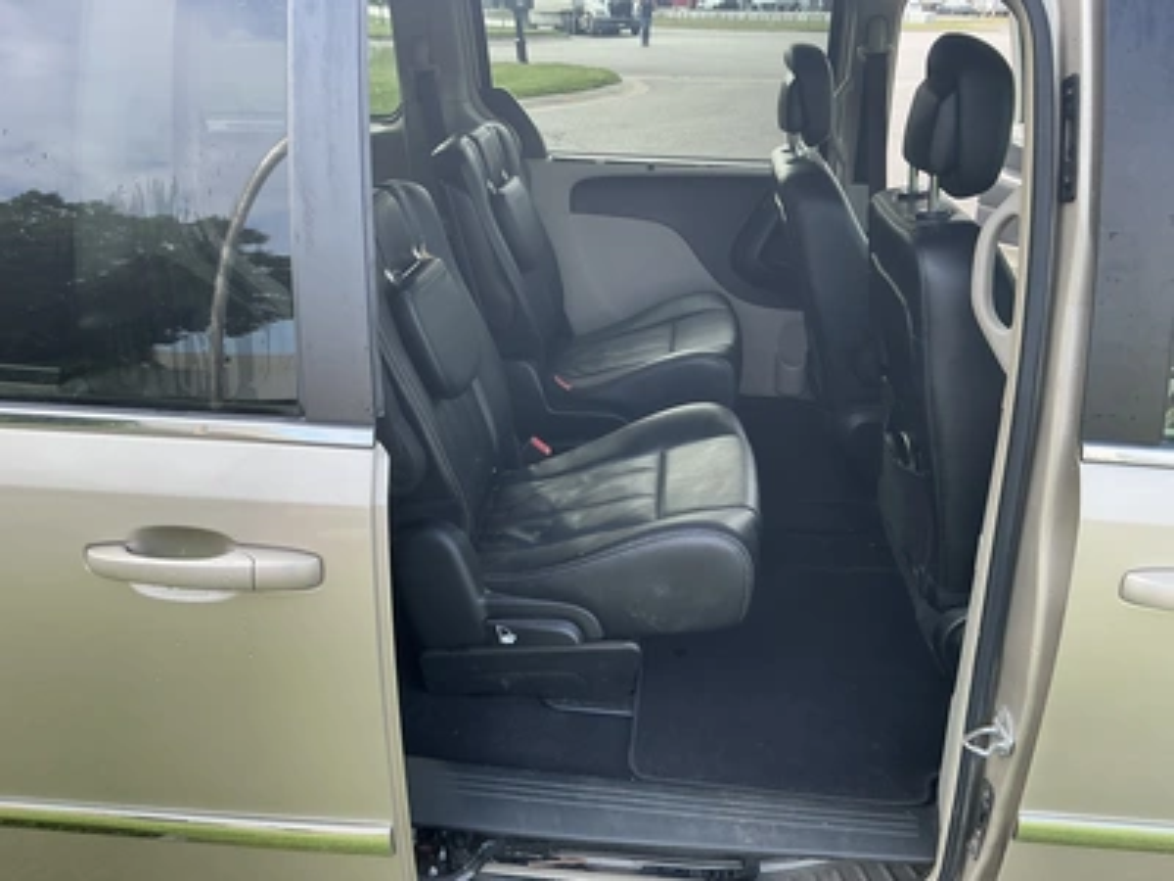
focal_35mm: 28
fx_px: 950
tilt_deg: -22.6
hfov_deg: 63.4
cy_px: 440
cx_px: 587
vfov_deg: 49.7
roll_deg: -0.3
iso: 20
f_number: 1.8
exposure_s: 1/157
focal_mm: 3
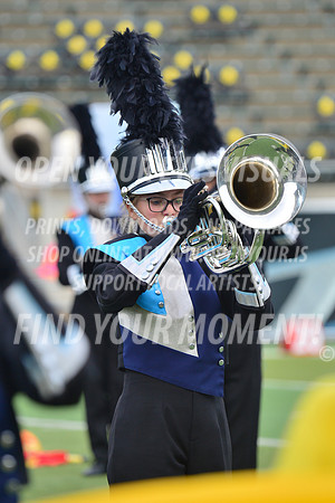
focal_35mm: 280
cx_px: 168
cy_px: 252
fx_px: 3908
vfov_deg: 7.4
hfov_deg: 4.9
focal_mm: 280
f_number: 5.6
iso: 200
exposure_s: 1/640
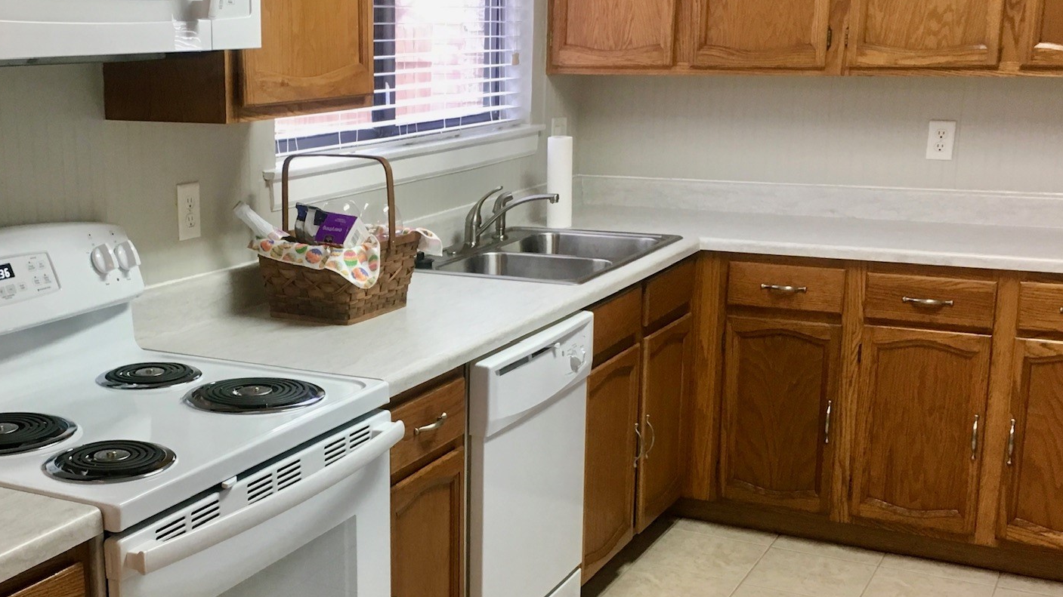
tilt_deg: -14.5
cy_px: 357
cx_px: 341
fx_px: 1296
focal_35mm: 46
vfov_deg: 25.9
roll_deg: +1.6
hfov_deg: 43.8
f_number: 2.2
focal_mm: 4.15
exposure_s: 1/30
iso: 80
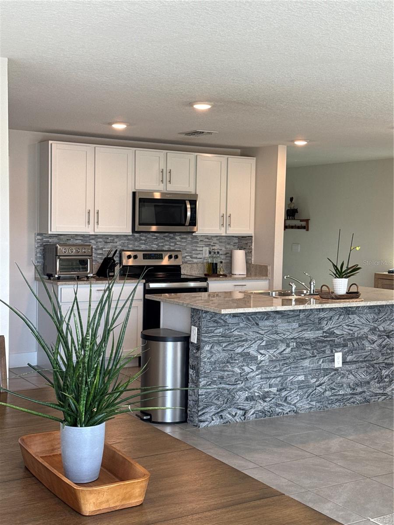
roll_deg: -1.2
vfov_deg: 39.7
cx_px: 197
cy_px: 262
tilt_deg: -2.1
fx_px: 728
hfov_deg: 30.3
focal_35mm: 48
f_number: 1.78
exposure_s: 1/120
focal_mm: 6.76
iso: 80
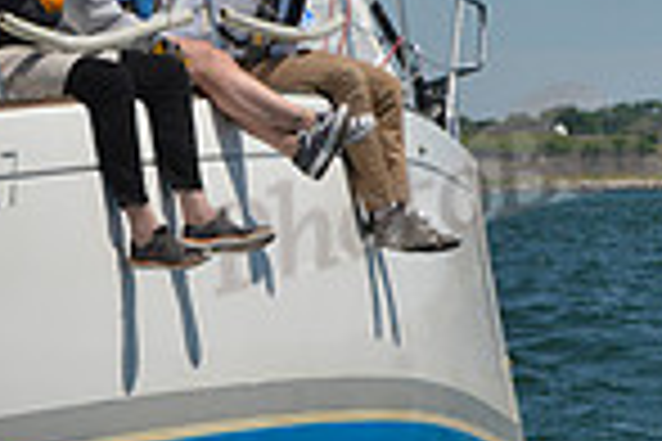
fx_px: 6509
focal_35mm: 354
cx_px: -23
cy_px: 7
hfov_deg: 5.8
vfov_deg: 3.9
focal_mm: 90
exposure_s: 1/1250
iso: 280
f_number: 11
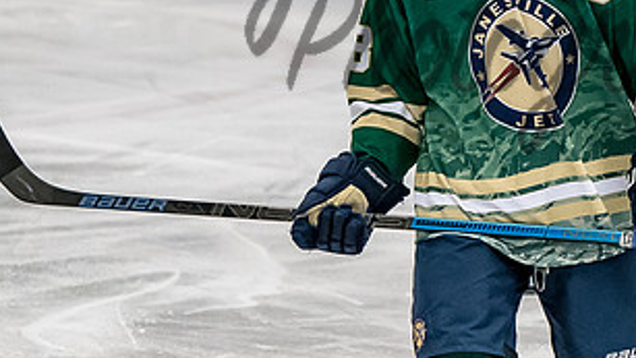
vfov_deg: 2.0
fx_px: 10022
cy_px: 70
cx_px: 591
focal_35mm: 594
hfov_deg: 3.6
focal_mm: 130
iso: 2500
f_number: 4
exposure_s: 1/800
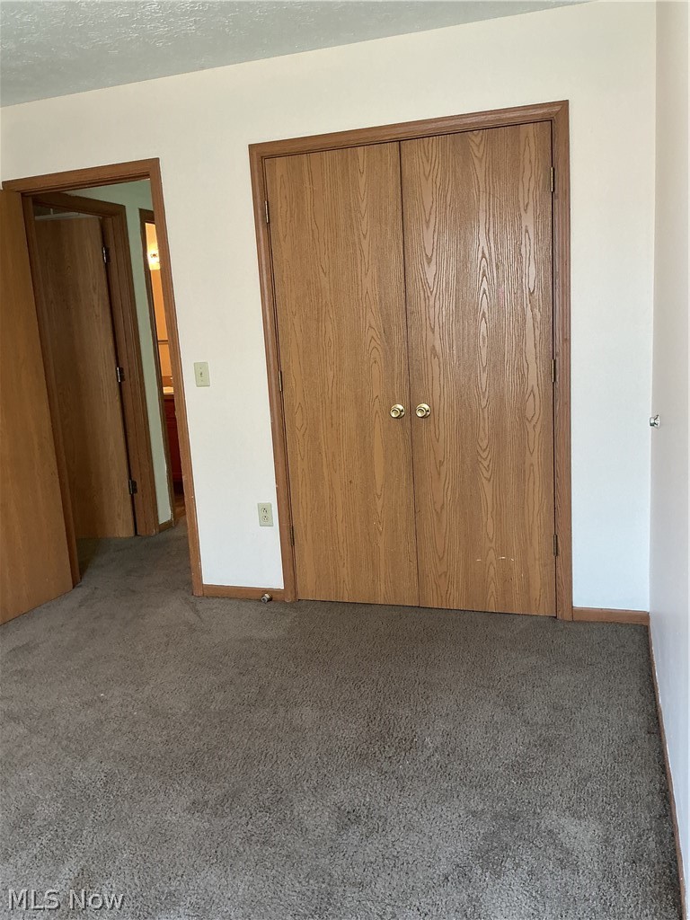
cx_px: 345
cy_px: 460
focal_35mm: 29
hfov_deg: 48.2
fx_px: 771
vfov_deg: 61.7
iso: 80
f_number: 1.8
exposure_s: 1/60
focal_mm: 3
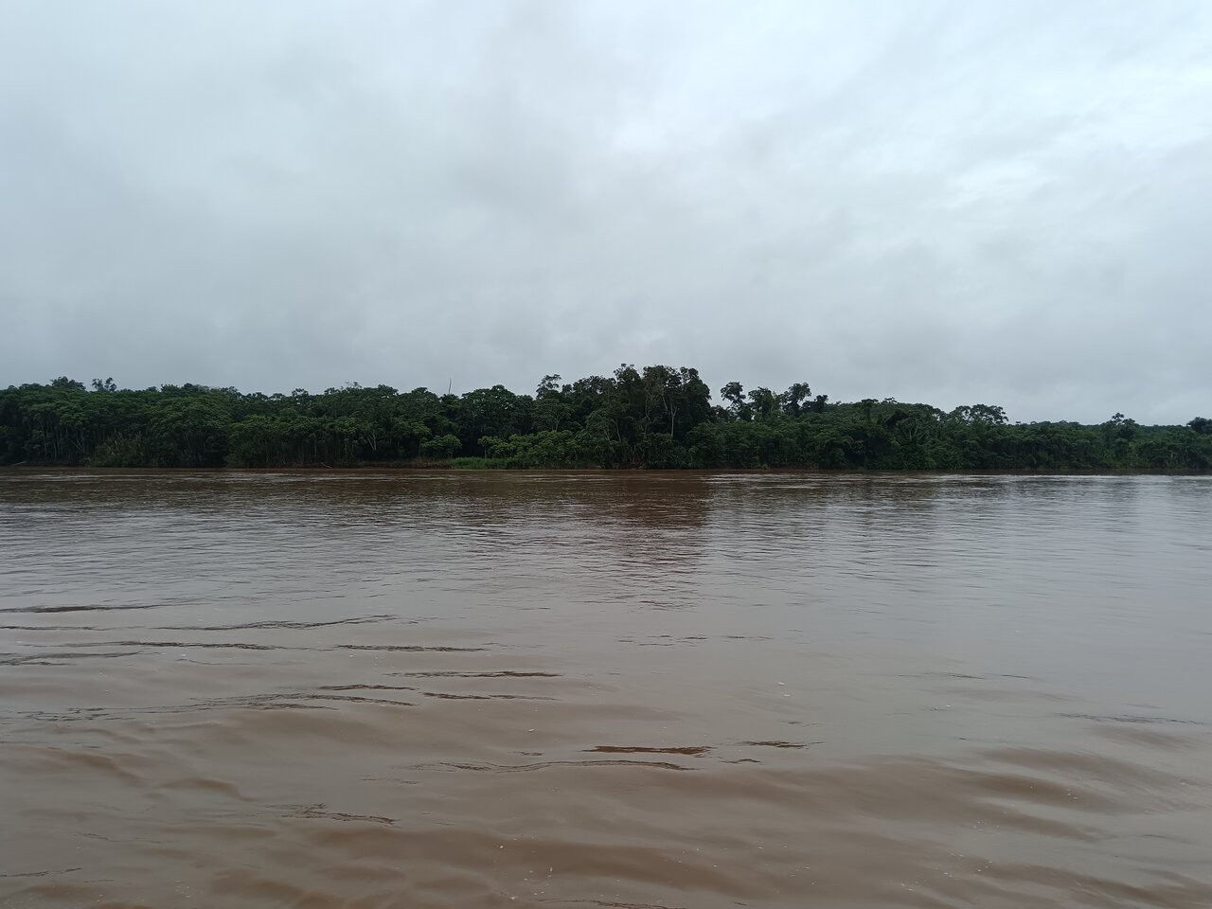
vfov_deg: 51.4
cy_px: 454
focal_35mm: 27
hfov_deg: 65.3
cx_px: 606
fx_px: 945
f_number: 1.9
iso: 100
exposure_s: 1/812
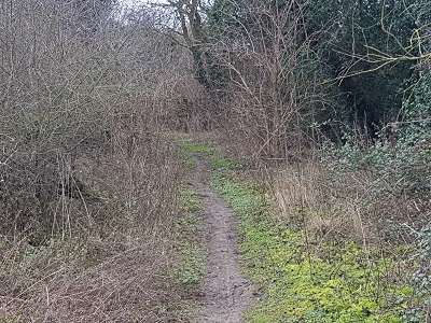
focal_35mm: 26
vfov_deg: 53.1
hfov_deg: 67.3
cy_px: 162
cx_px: 216
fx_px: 324
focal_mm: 4.2
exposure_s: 1/174
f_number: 1.7
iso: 50
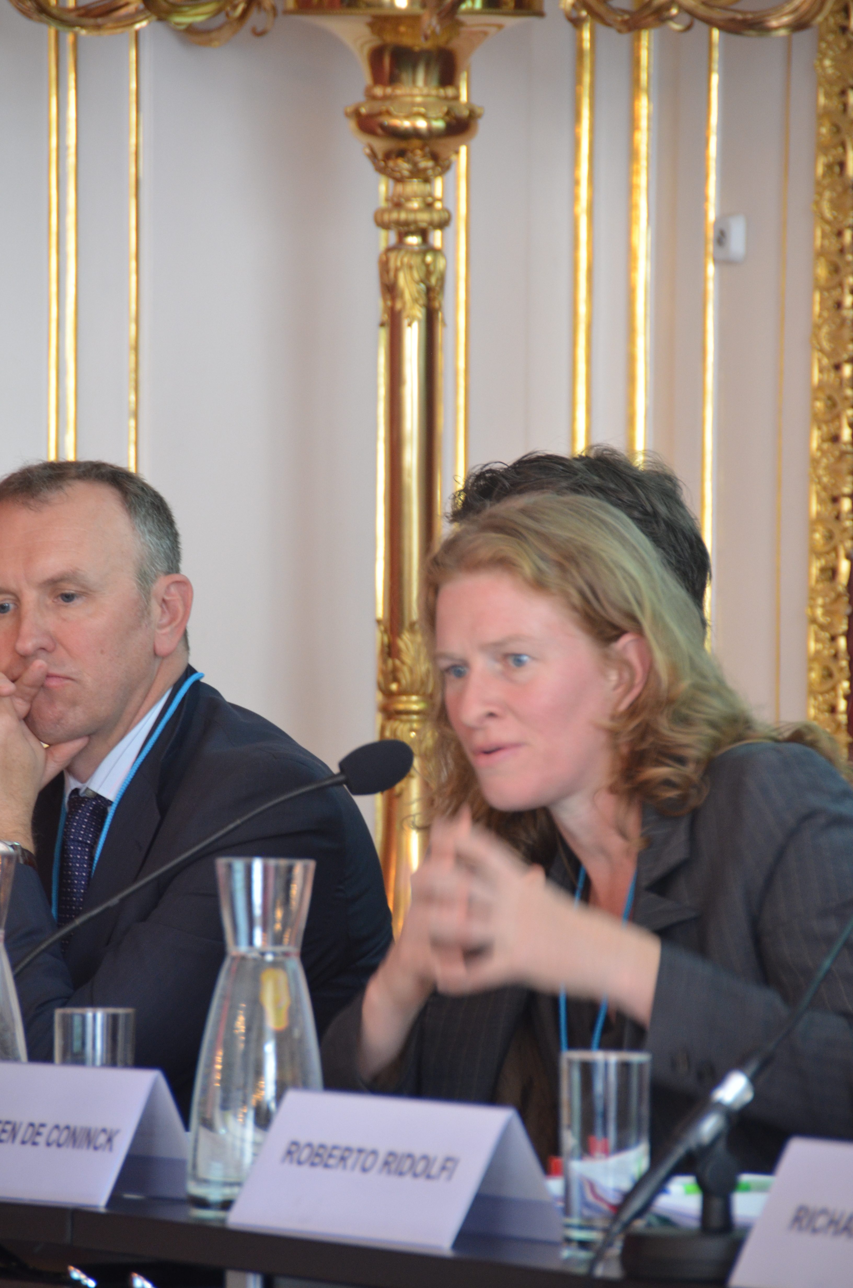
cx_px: 426
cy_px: 644
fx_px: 10710
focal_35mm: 300
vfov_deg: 6.9
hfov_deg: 4.6
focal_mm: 200
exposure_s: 1/15
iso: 1000
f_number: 5.6
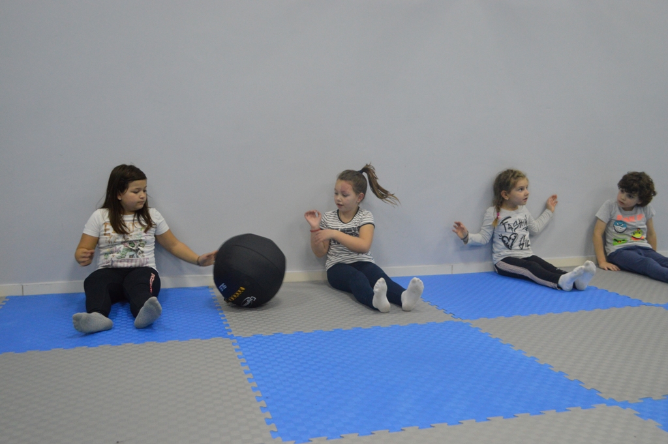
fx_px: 612
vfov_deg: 39.9
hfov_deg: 57.3
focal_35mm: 33
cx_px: 334
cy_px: 222
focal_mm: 22
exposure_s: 1/100
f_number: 4
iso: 1600
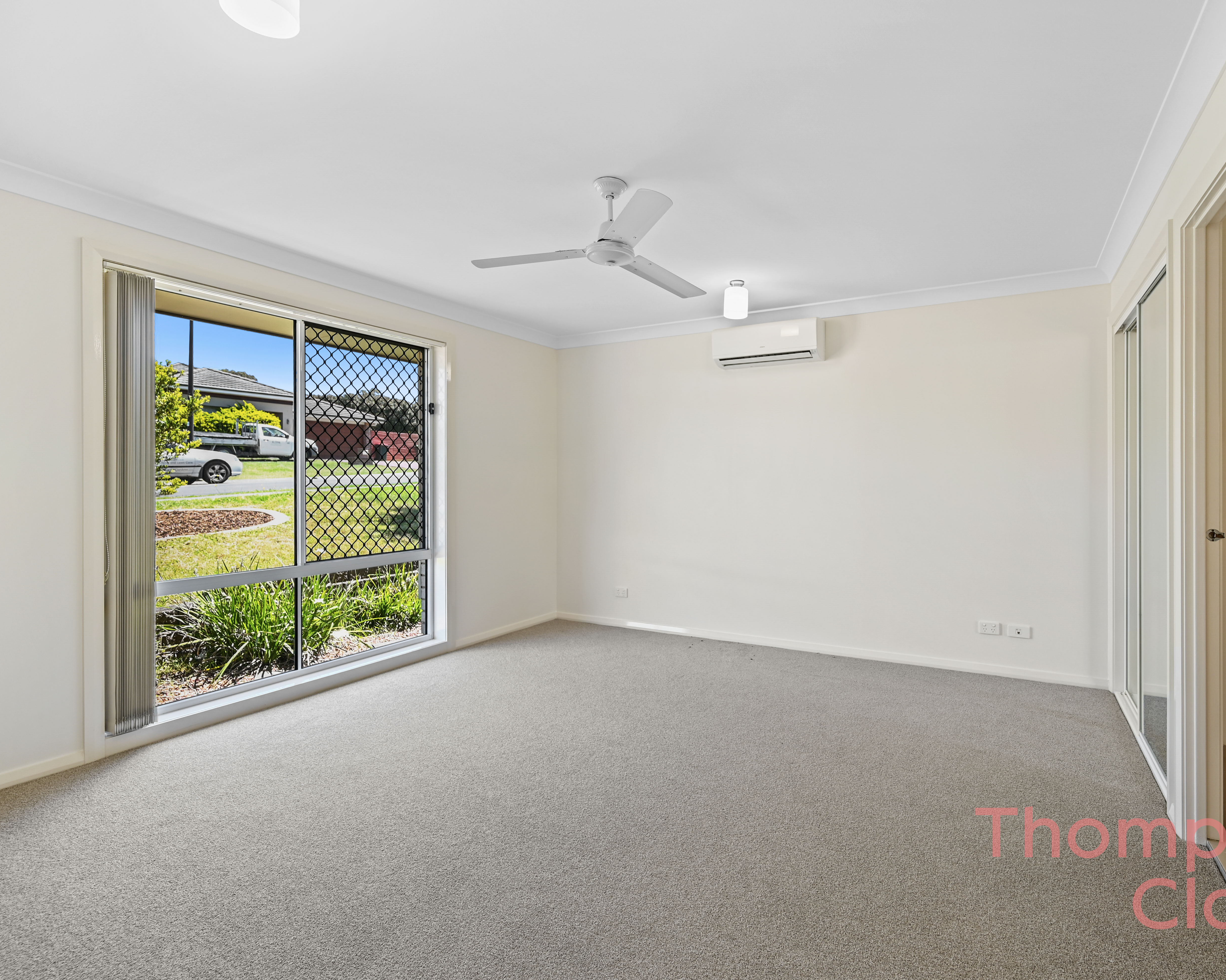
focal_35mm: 16
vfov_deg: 80.4
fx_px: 581
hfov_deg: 92.5
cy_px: 496
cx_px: 704
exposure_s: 1/13
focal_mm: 14
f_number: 4
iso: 100
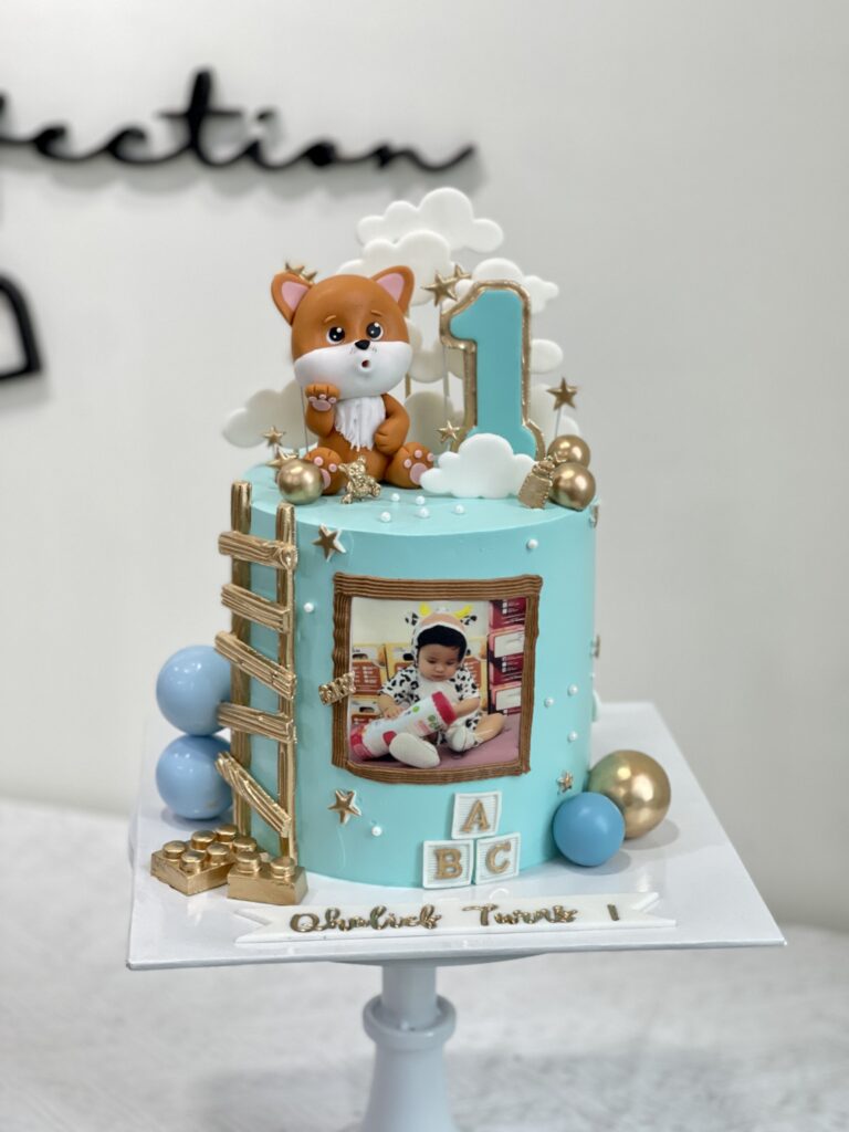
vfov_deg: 30.3
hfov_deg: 22.9
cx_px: 424
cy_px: 566
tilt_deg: -17.5
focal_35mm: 64
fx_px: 2093
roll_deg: -1.8
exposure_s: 1/100
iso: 160
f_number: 2.2
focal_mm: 7.5
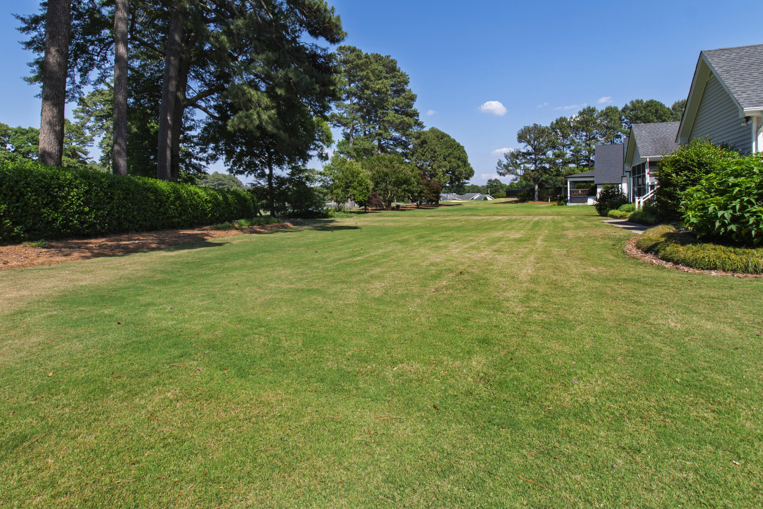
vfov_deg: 63.6
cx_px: 362
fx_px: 403
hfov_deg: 86.8
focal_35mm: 19
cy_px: 190
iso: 100
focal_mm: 10
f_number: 8
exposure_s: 1/250
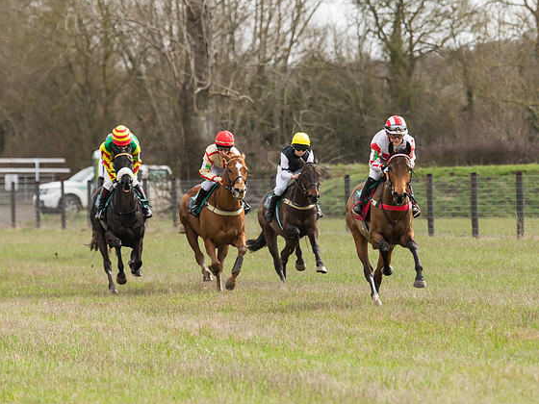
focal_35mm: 427
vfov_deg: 3.5
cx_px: 409
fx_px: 6649
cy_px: 258
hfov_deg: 4.6
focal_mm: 175
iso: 250
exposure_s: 1/800
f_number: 4
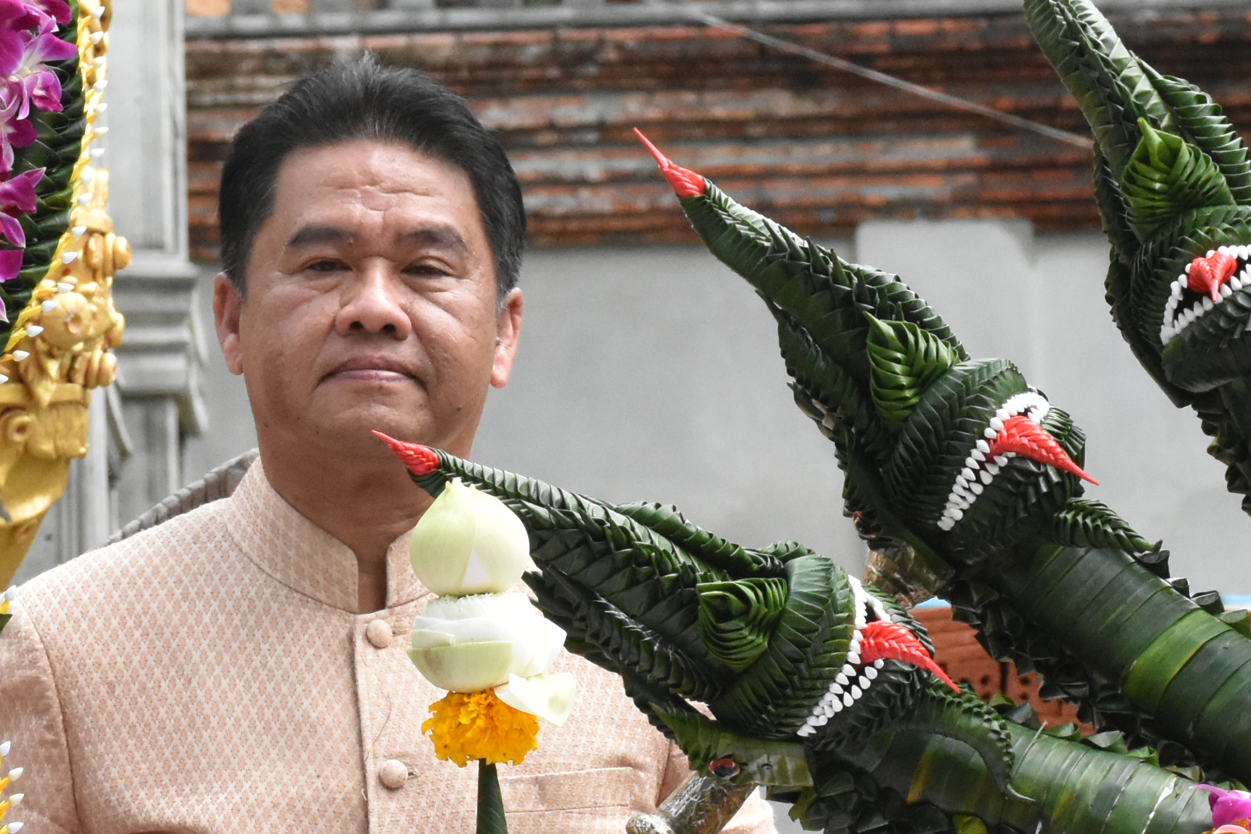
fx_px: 8929
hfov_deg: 8.0
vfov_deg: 5.3
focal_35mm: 257
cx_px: 491
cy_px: 630
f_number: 9
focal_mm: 62
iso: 2500
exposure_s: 1/1250
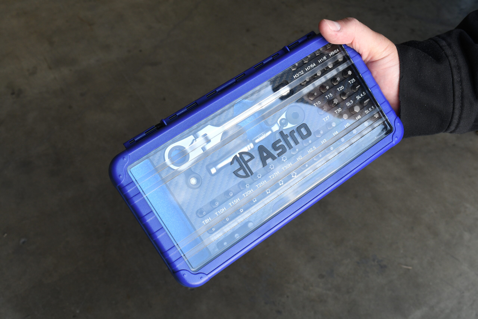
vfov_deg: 34.2
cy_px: 160
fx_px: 518
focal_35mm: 39
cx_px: 239
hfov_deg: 49.6
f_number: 10
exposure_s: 1/40
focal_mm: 26
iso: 500
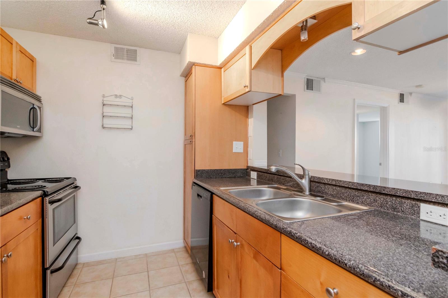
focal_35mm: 16
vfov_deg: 72.0
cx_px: 224
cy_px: 149
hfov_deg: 95.0
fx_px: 205
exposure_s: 1/8
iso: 640
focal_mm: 11
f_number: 10
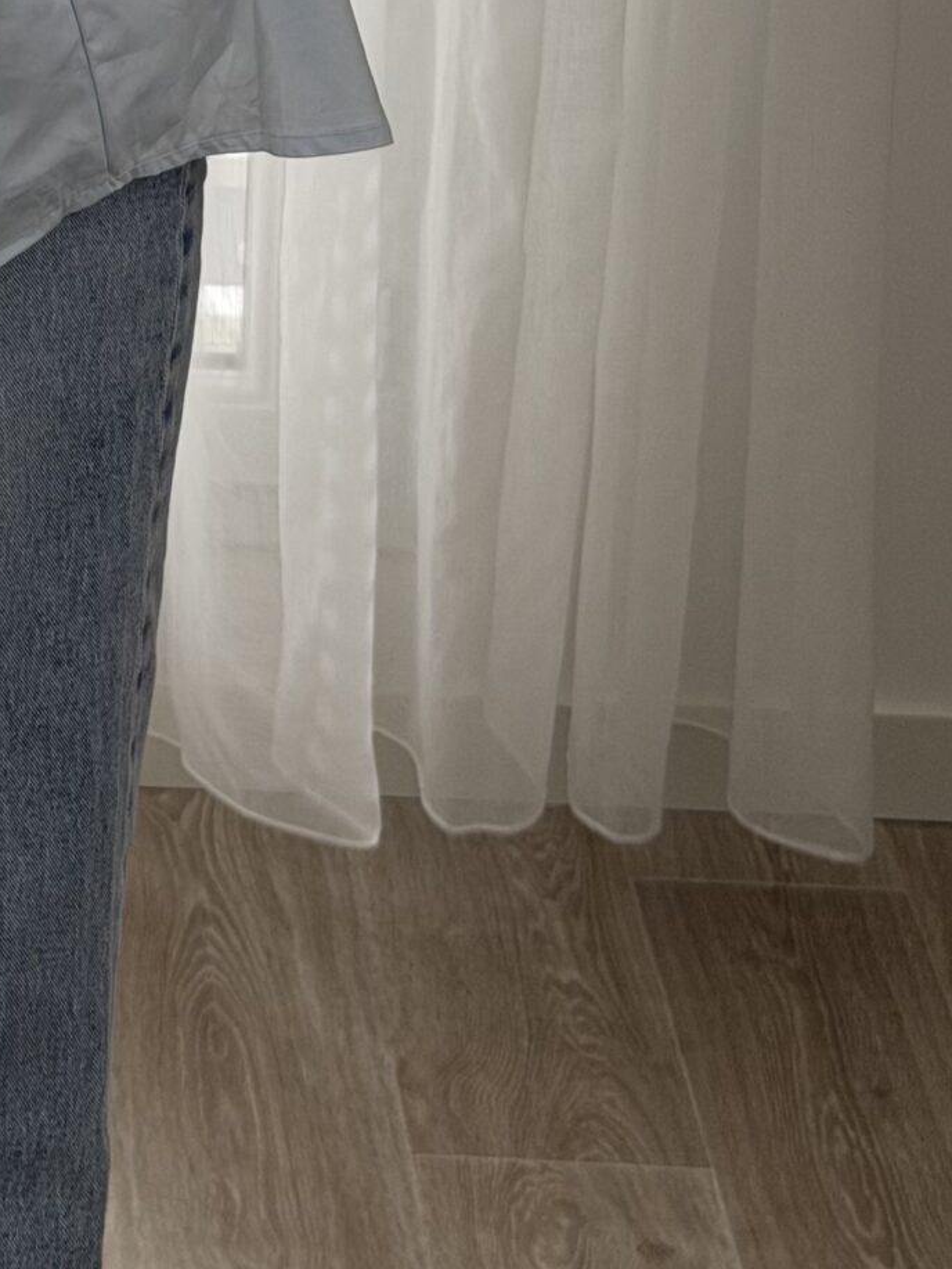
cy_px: 18
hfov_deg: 10.8
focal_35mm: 134
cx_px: -331
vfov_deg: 14.5
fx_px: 4913
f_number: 1.78
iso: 64
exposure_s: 1/363
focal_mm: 6.76
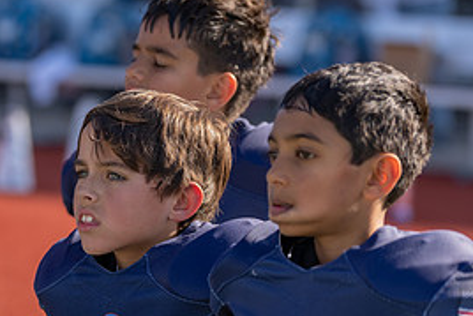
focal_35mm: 236
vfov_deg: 5.8
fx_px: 3102
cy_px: 234
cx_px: 143
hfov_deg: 8.7
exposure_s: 1/800
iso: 100
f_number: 2.8
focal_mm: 109
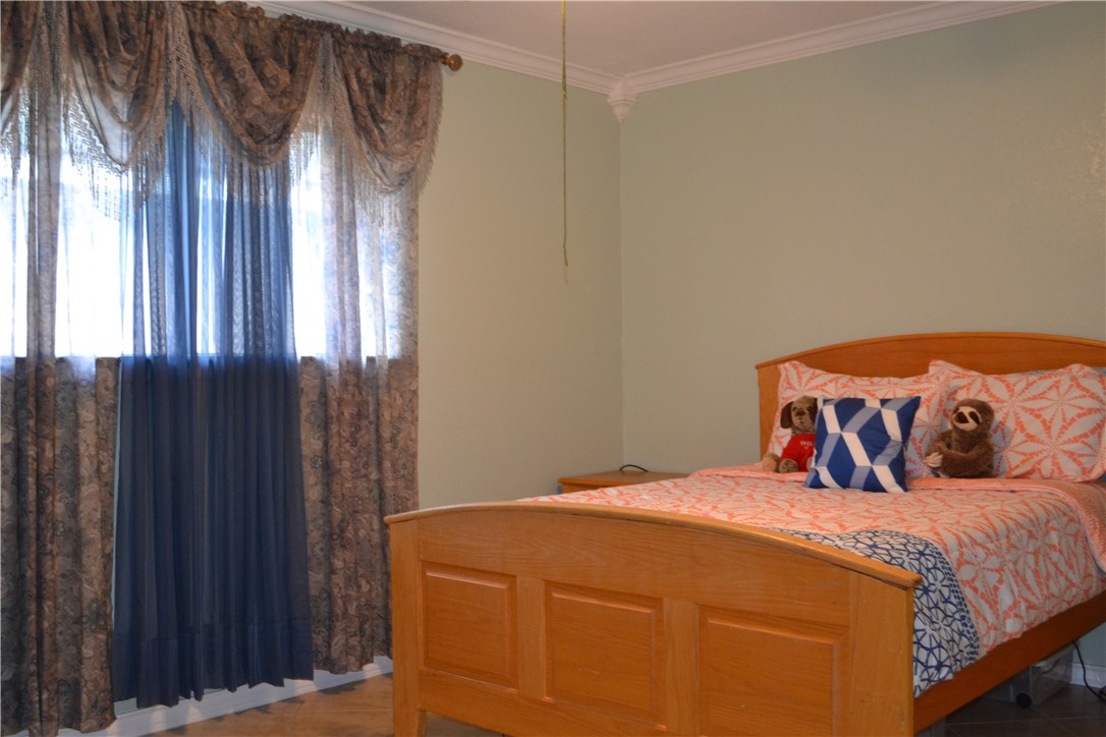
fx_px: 1106
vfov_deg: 36.9
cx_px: 553
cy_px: 368
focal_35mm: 36
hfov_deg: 53.1
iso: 1250
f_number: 4
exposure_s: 1/60
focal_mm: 24
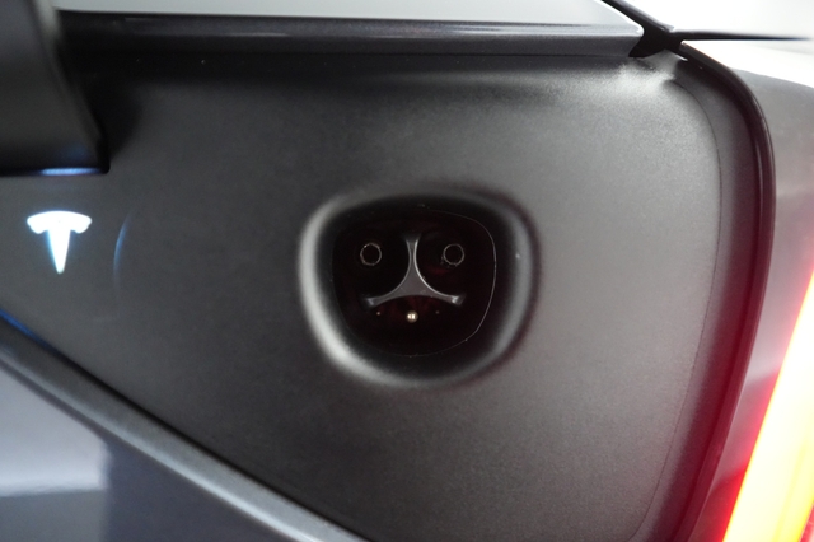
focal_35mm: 26
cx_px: 407
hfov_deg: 69.4
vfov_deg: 49.5
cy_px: 271
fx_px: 588
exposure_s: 1/160
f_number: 2.8
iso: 10000
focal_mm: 26
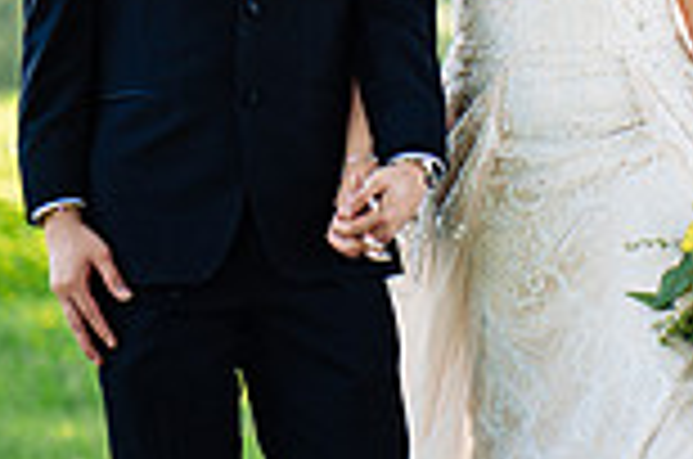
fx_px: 6166
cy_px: -25
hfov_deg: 6.4
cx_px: 882
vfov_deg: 4.3
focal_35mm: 321
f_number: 1.8
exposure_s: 1/400
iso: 160
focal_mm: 85
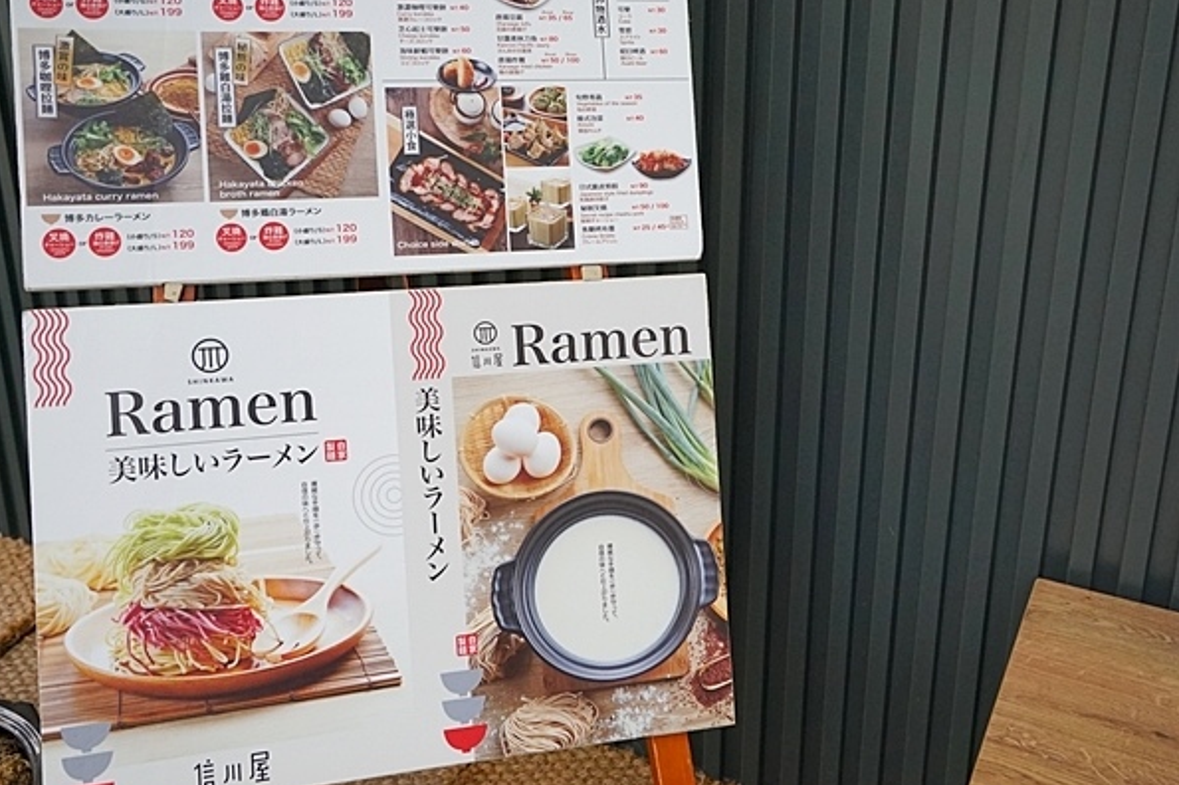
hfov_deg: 49.5
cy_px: 294
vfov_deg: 34.0
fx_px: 1276
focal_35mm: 39
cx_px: 640
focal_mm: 29
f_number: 5
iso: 1600
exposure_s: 1/1250
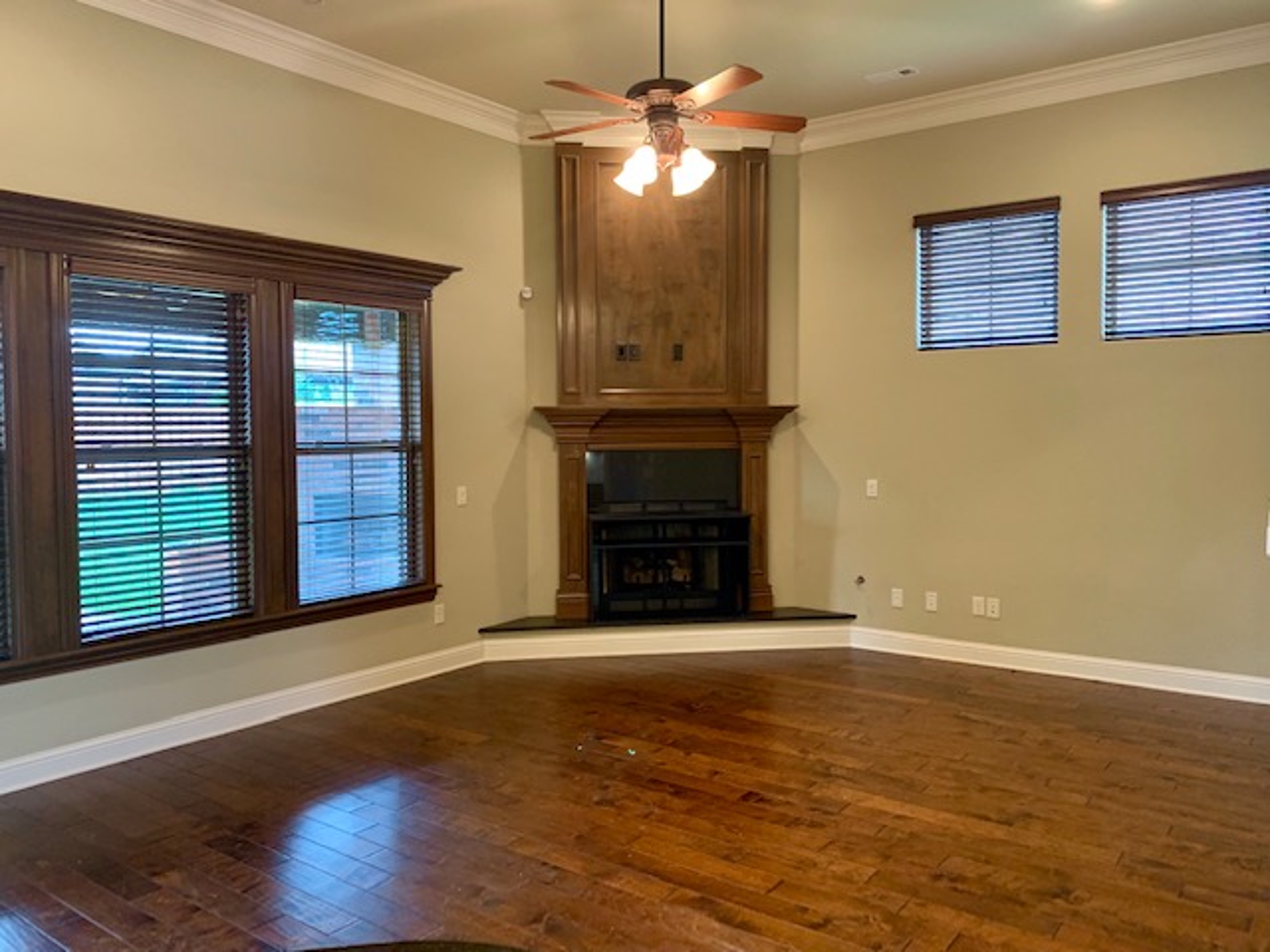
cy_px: 476
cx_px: 635
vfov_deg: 53.1
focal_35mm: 26
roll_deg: -0.1
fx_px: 954
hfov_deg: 67.3
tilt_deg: -1.7
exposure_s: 1/40
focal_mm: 4.25
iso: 250
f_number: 1.8
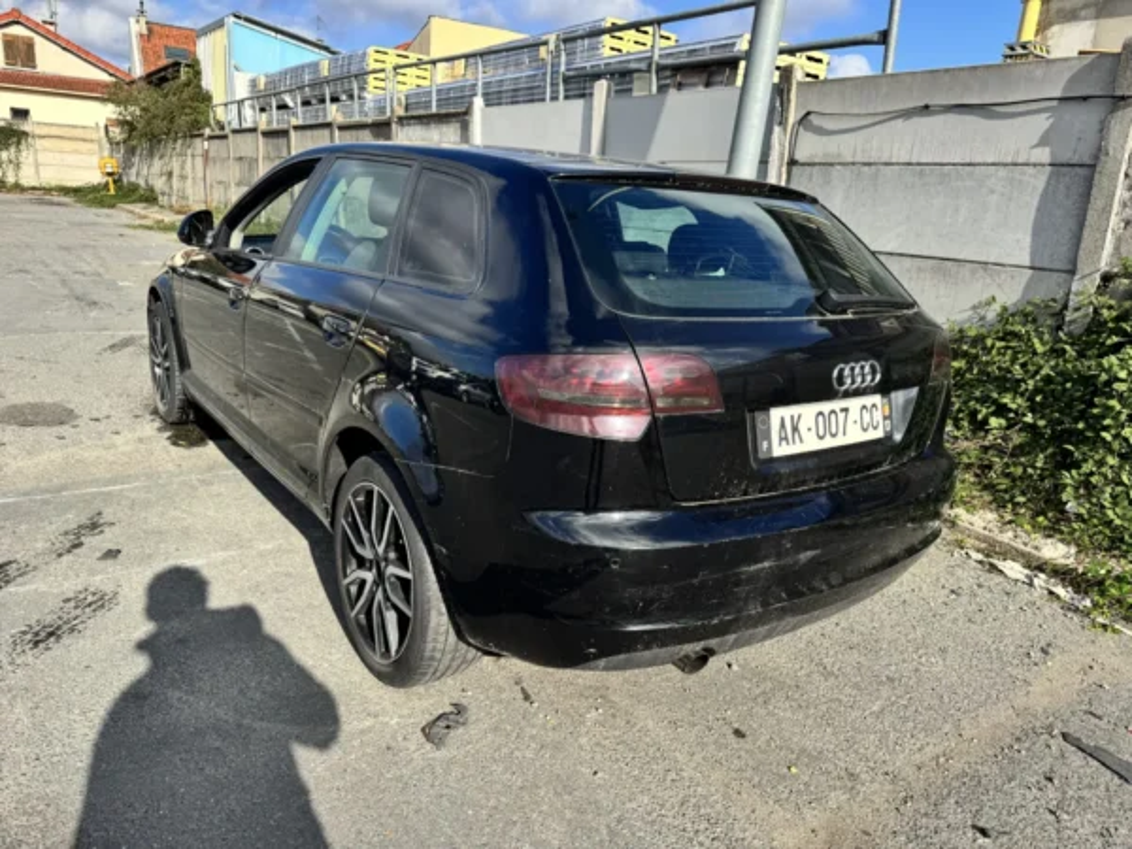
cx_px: 566
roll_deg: -6.1
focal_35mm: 24
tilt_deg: -12.8
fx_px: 785
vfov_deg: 56.8
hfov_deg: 71.6
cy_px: 424
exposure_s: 1/2833
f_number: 1.78
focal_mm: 6.76
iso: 80
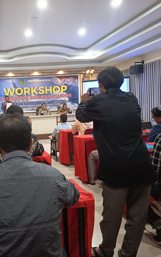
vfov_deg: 36.3
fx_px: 393
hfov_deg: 22.8
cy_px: 130
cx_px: 29
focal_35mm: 56
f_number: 1.7
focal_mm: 5.27
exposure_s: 1/20
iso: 1106
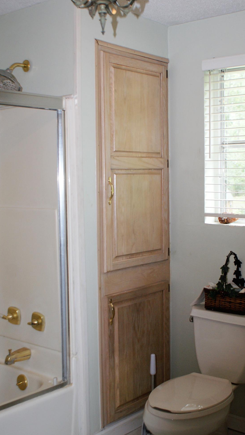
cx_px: 146
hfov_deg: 26.5
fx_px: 520
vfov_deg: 45.5
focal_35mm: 45
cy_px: 213
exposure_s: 1/60
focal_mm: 28
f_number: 4.5
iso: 400
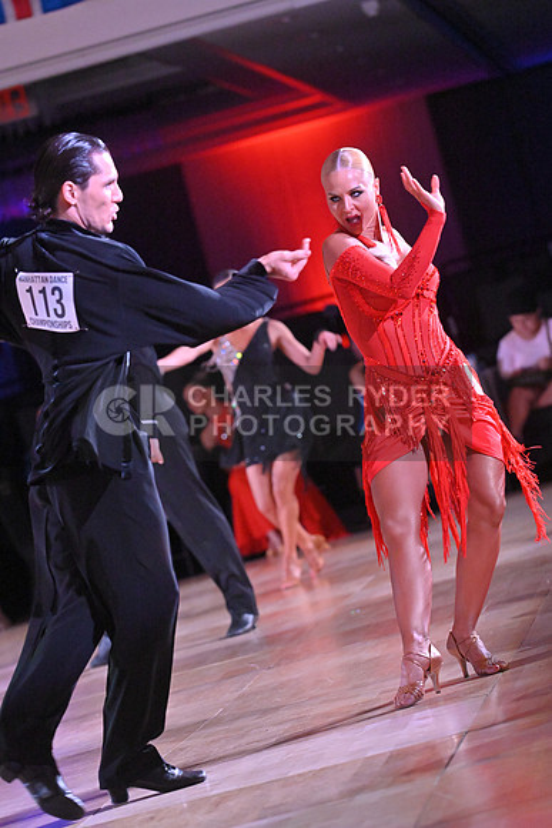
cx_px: 276
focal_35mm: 200
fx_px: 4597
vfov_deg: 10.3
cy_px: 414
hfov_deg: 6.9
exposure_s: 1/400
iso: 6400
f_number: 5.6
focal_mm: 200
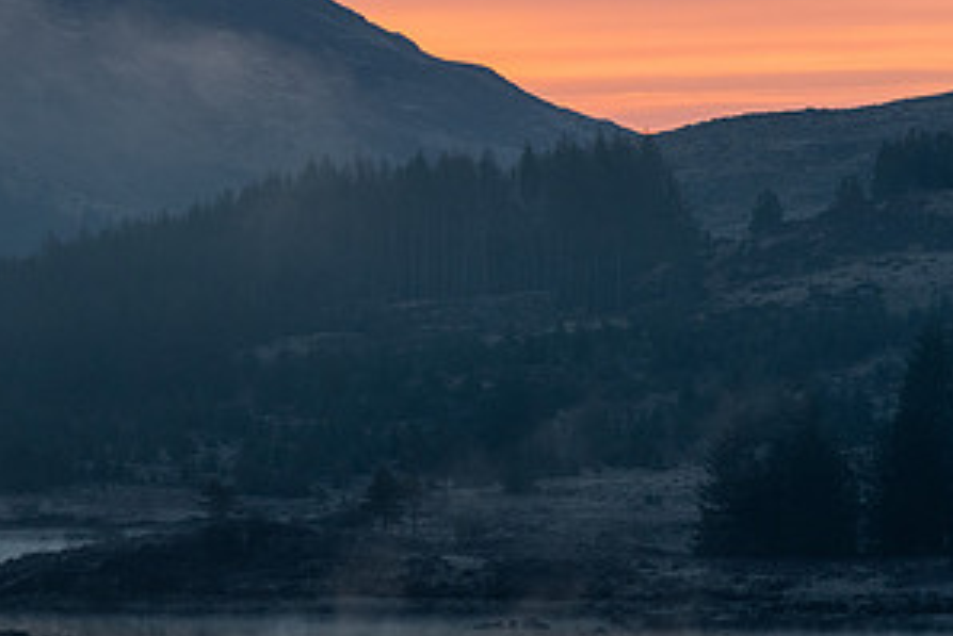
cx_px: 45
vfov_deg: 3.5
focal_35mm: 389
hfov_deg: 5.3
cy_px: 184
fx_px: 10302
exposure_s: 1/200
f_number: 8
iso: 900
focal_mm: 200
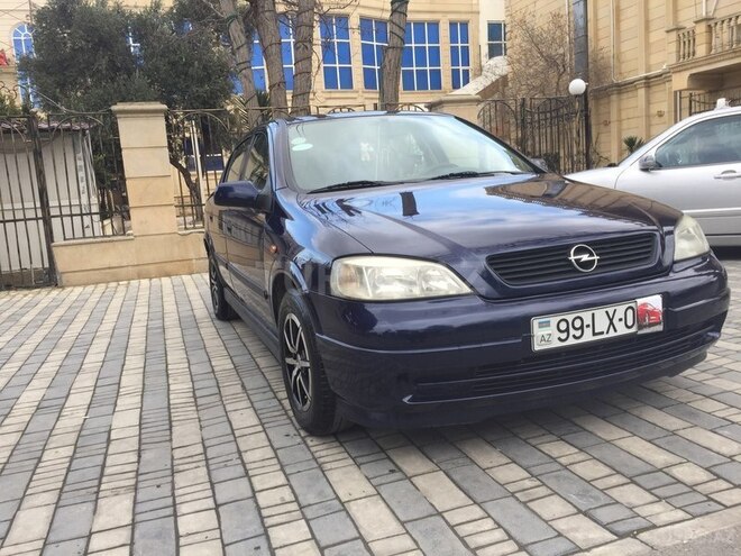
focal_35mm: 29
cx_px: 370
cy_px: 278
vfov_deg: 48.2
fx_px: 621
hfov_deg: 61.7
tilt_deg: -9.8
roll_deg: +3.4
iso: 32
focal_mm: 4.15
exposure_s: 1/211
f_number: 2.2
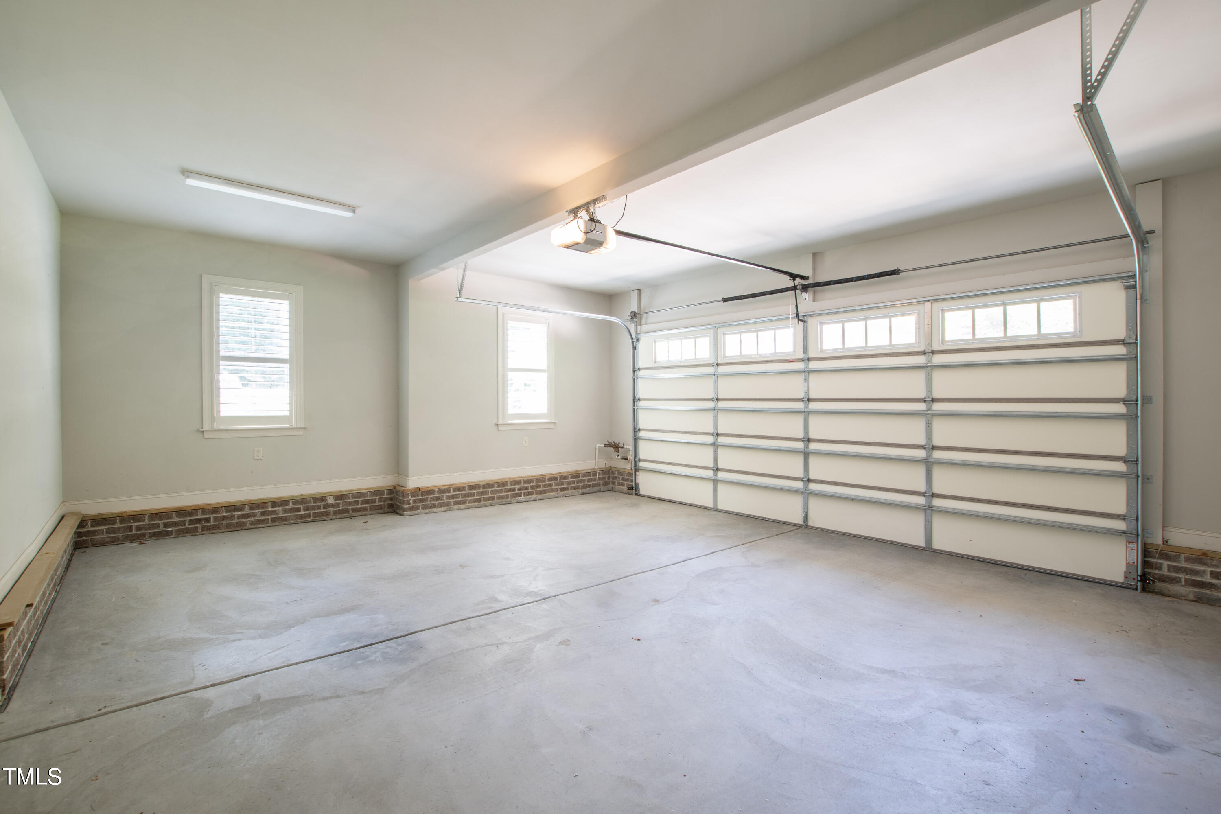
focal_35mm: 15
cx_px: 610
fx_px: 509
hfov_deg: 100.4
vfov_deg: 77.3
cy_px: 407
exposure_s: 1
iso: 100
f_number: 8
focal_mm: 10
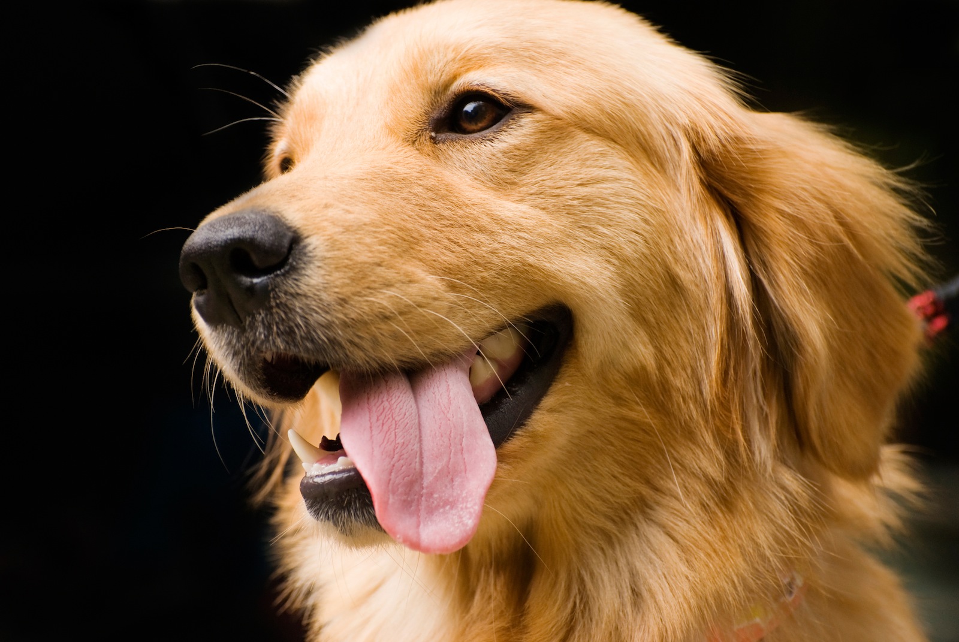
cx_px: 480
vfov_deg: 5.4
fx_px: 6801
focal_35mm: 255
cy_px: 321
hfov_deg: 8.1
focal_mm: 170
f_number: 5
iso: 200
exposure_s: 1/100
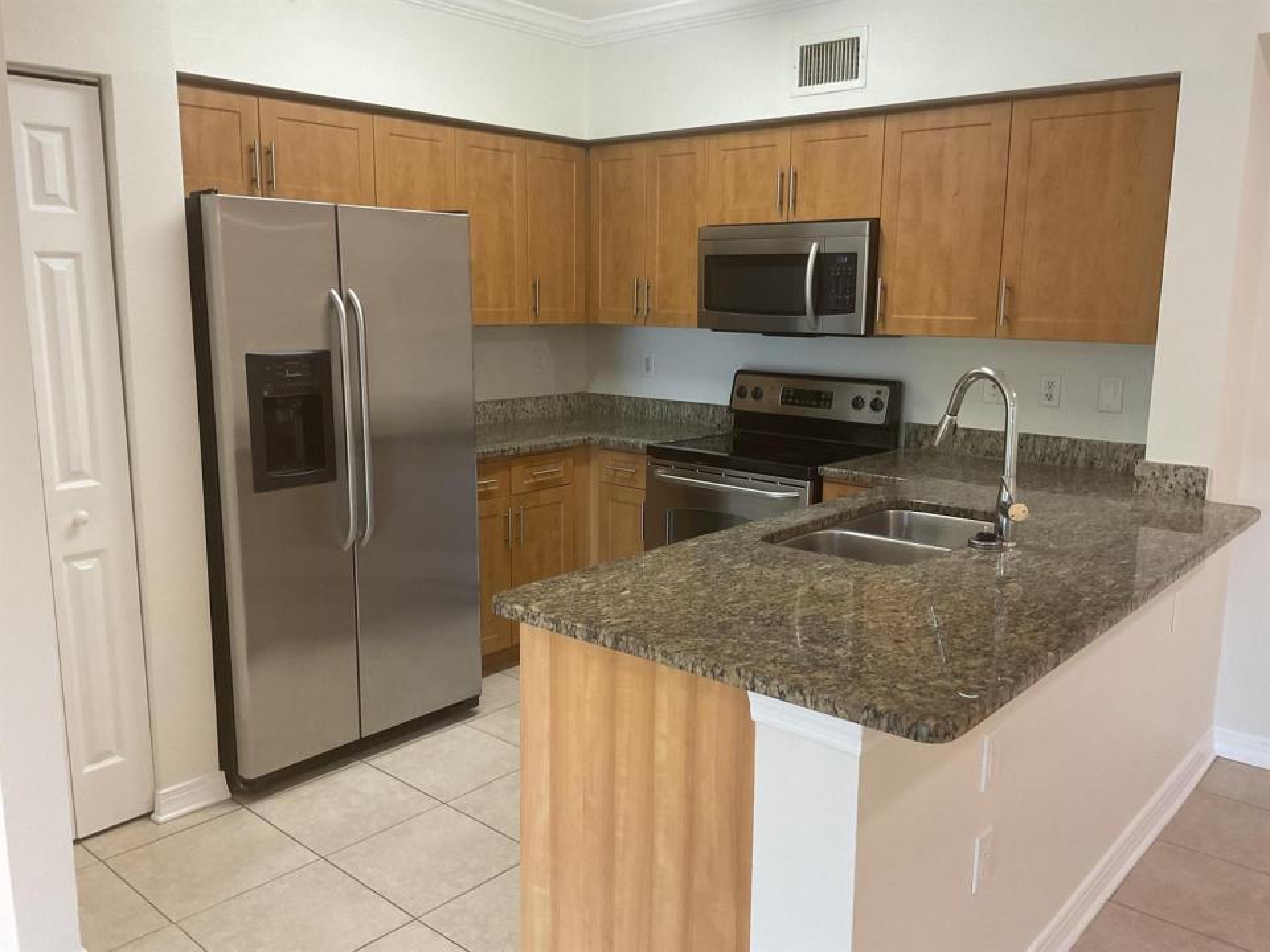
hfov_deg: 61.7
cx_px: 635
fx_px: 1064
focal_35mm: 29
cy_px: 476
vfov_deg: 48.2
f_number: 1.8
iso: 100
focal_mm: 3
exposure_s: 1/60
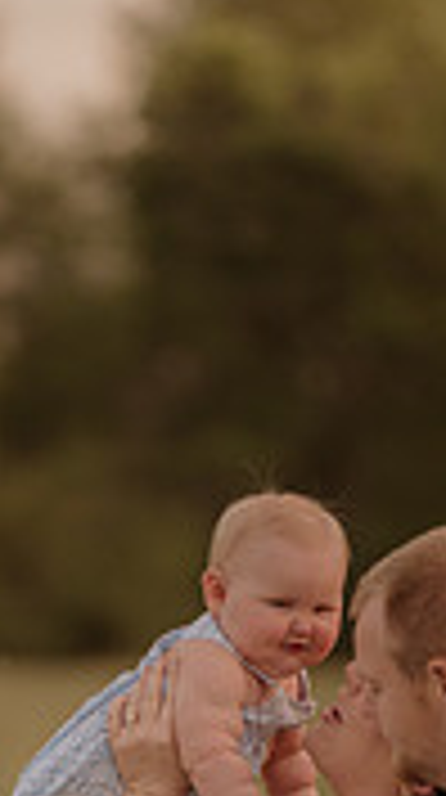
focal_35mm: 227
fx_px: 4793
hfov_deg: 5.3
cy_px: 922
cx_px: 203
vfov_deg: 9.4
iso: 160
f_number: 1.4
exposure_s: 1/800
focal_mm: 85
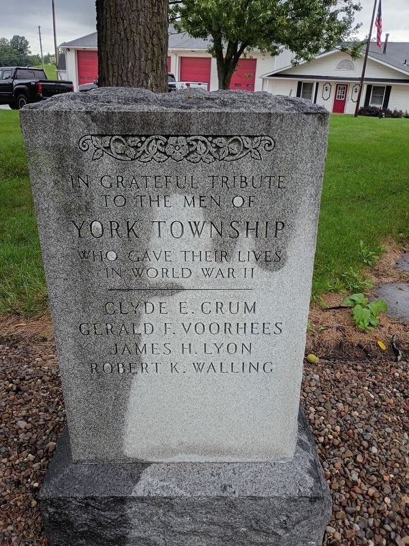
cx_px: 204
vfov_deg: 61.7
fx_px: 457
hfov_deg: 48.2
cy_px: 273
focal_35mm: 29
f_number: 1.8
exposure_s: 1/120
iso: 166
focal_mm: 4.27
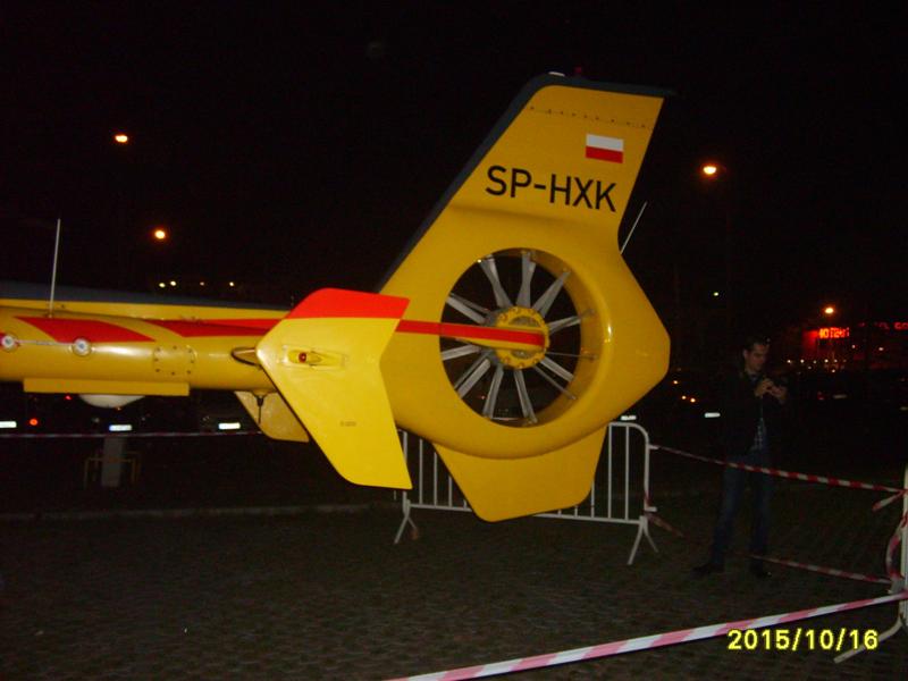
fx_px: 918
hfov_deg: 52.6
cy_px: 340
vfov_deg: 40.7
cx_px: 454
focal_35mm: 35
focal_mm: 5.8
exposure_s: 1/45
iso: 253
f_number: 2.8
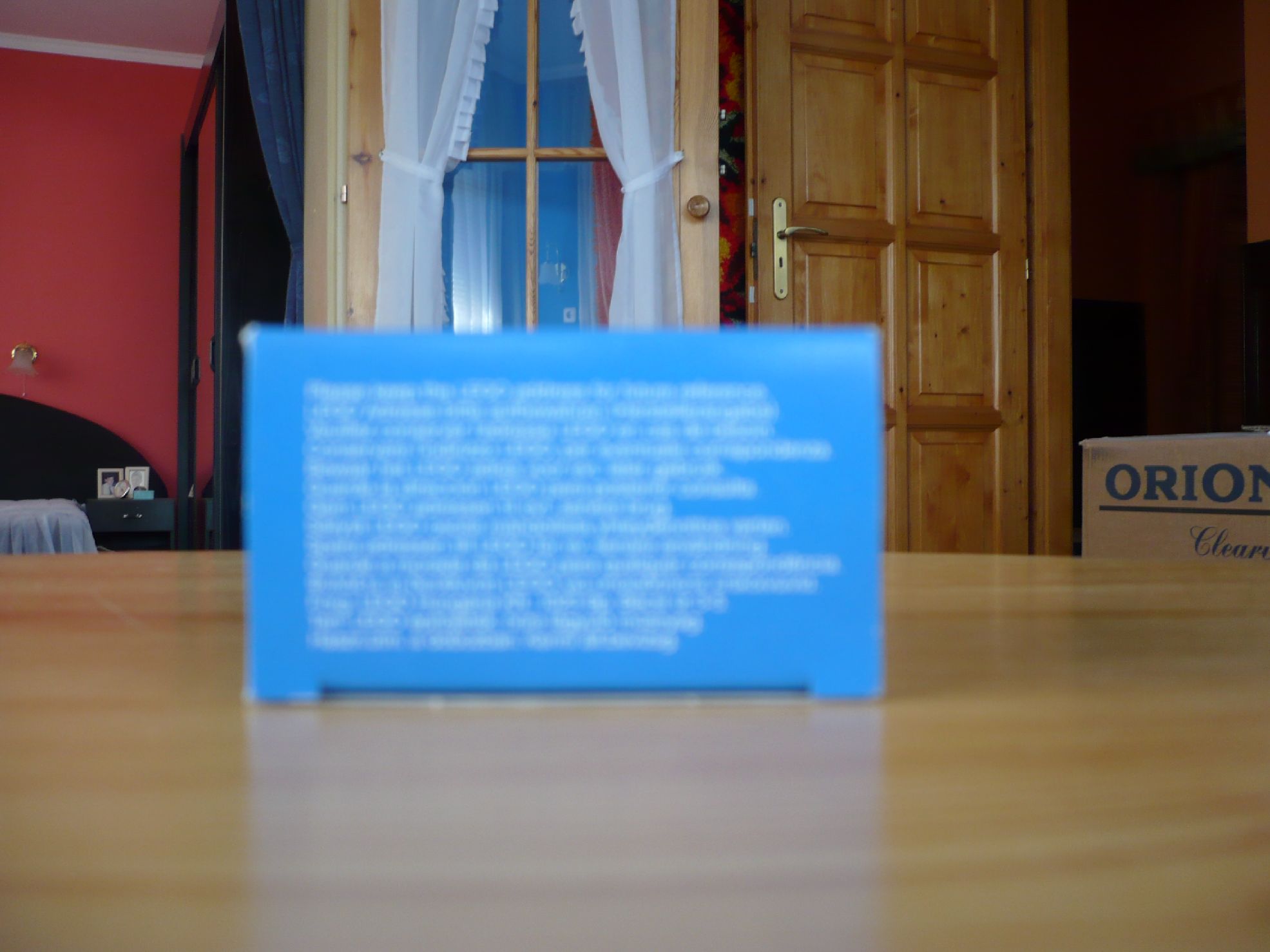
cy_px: 476
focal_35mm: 35
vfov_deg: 40.7
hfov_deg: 52.6
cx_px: 635
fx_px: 1284
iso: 100
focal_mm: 5.8
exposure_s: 1/30
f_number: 2.8
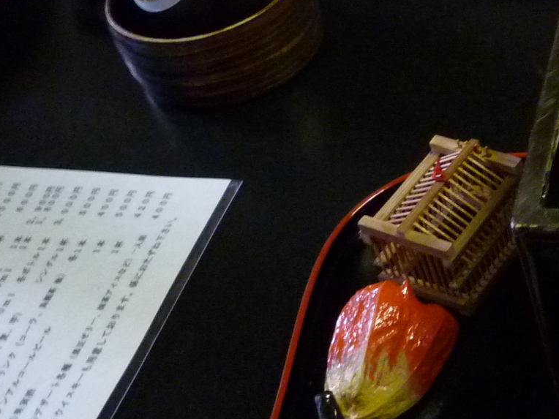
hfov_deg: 24.8
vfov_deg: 21.7
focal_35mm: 67
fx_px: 1082
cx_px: 742
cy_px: 330
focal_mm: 4.1
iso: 400
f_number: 3.3
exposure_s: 1/8
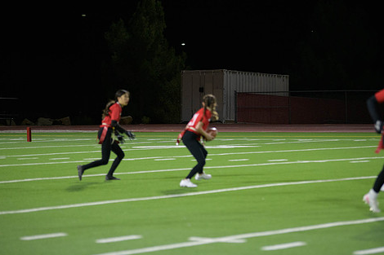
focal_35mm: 179
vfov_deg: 7.7
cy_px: 119
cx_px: 194
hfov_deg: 11.5
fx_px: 1909
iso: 3200
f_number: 2.8
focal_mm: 145
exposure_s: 1/640
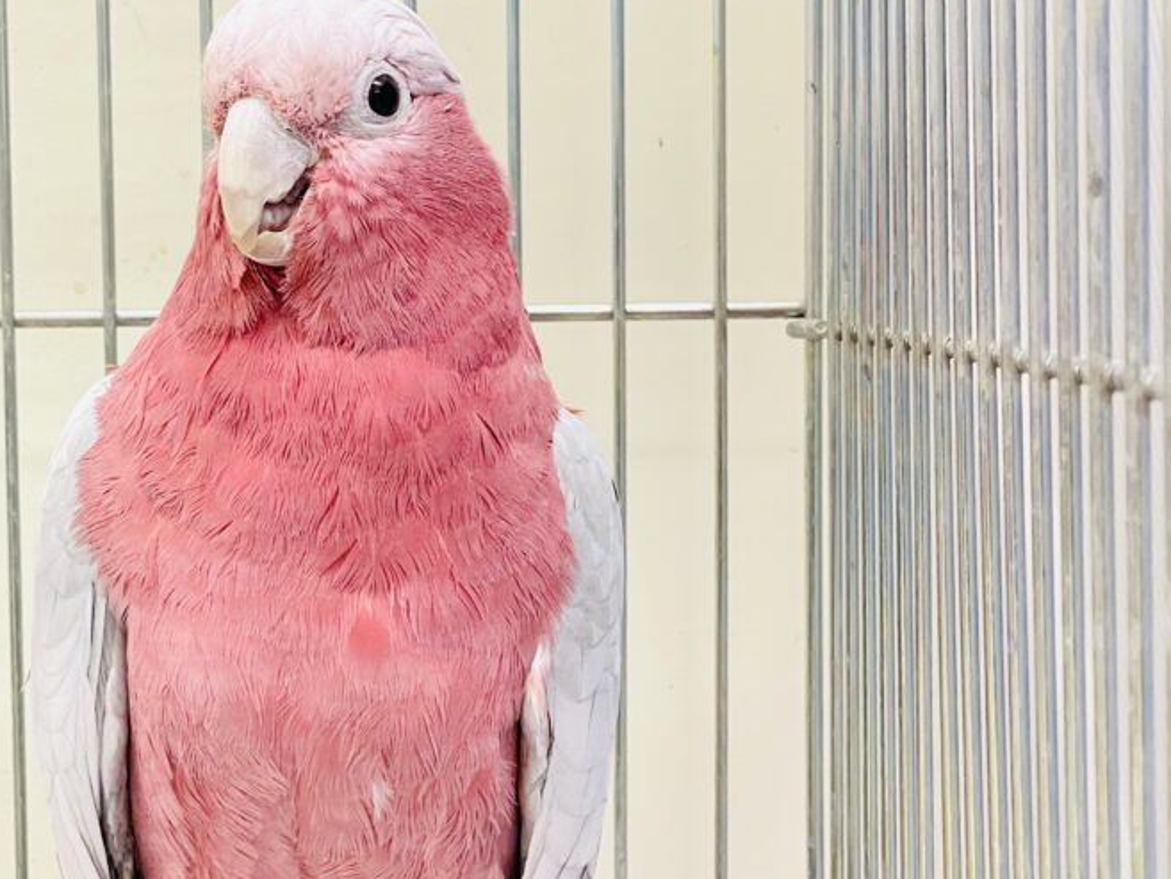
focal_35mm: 95
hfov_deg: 20.5
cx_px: 317
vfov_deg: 15.5
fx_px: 3214
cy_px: 555
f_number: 2
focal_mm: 6
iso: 200
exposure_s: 1/86
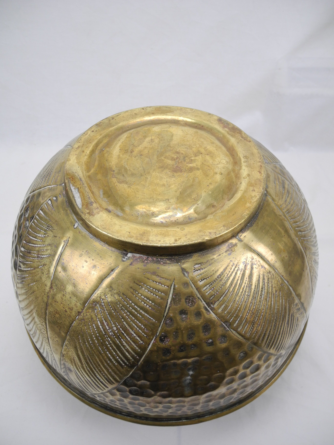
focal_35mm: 28
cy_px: 222
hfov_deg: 49.7
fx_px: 360
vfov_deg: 63.4
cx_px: 167
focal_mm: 6
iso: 100
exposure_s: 1/94
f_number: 2.8
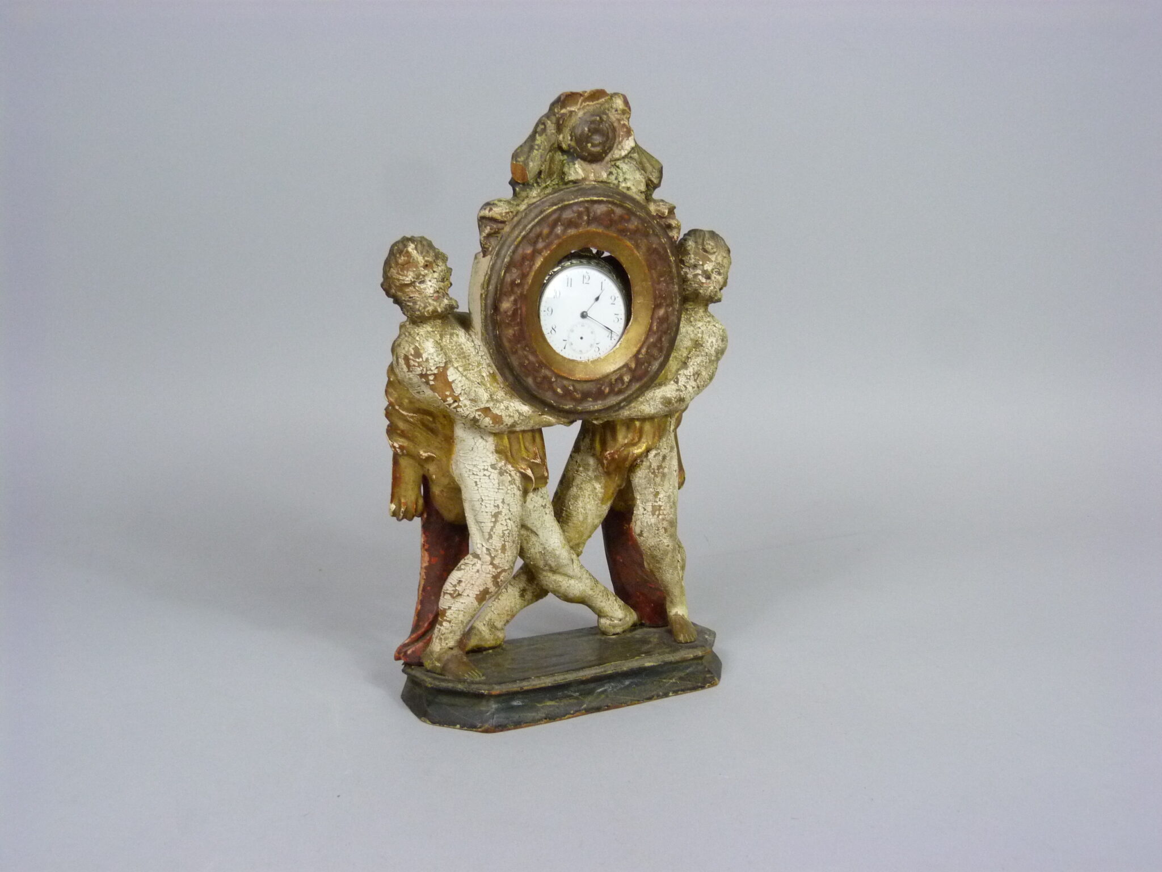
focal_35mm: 42
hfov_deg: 44.8
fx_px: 1410
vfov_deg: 34.3
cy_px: 436
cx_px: 581
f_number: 3.2
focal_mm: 7.6
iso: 400
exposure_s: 1/60
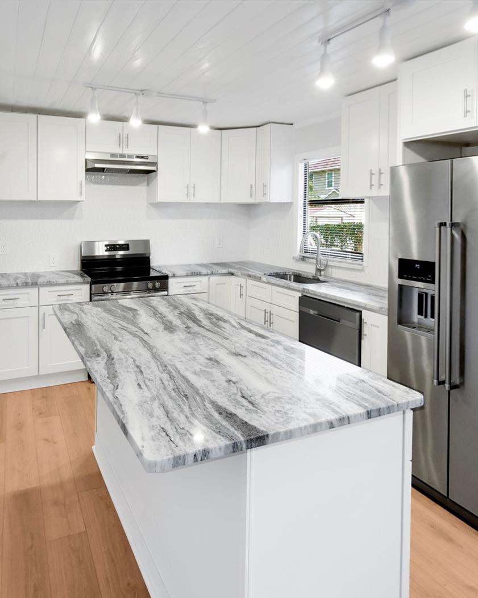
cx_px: 236
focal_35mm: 20
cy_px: 302
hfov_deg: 68.1
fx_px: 354
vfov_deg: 80.4
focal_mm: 14
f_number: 8
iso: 640
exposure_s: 1/30
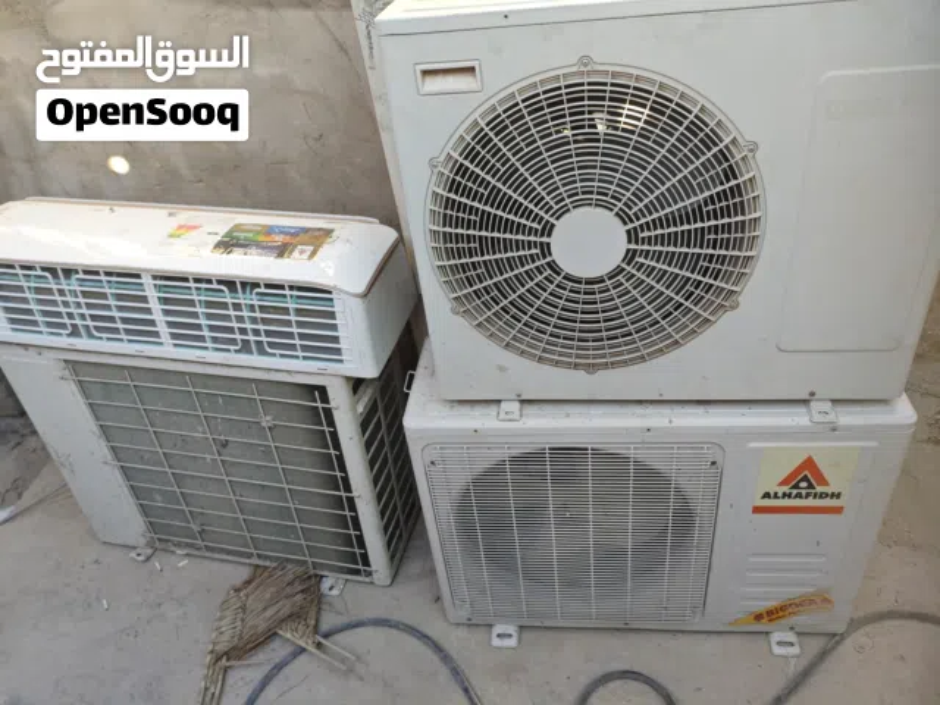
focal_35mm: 26
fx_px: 706
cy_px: 352
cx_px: 470
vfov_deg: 53.1
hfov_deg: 67.3
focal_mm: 4.94
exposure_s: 1/100
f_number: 1.59
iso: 64
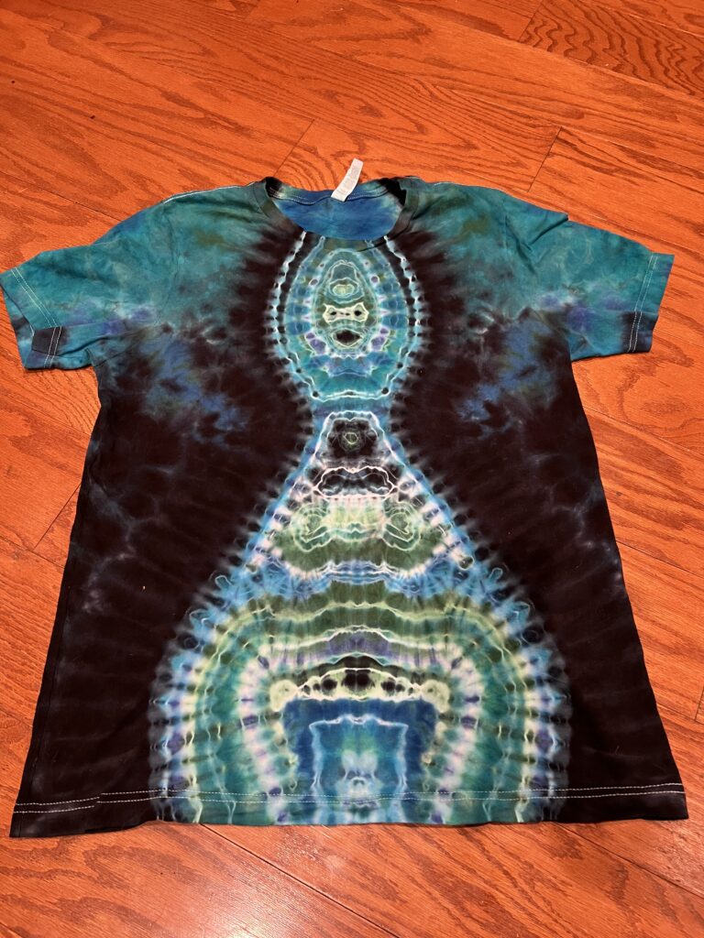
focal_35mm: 26
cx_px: 352
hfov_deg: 53.1
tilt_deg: -64.1
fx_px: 705
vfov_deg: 67.3
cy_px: 469
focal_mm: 5.7
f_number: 1.5
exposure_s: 1/42
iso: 320
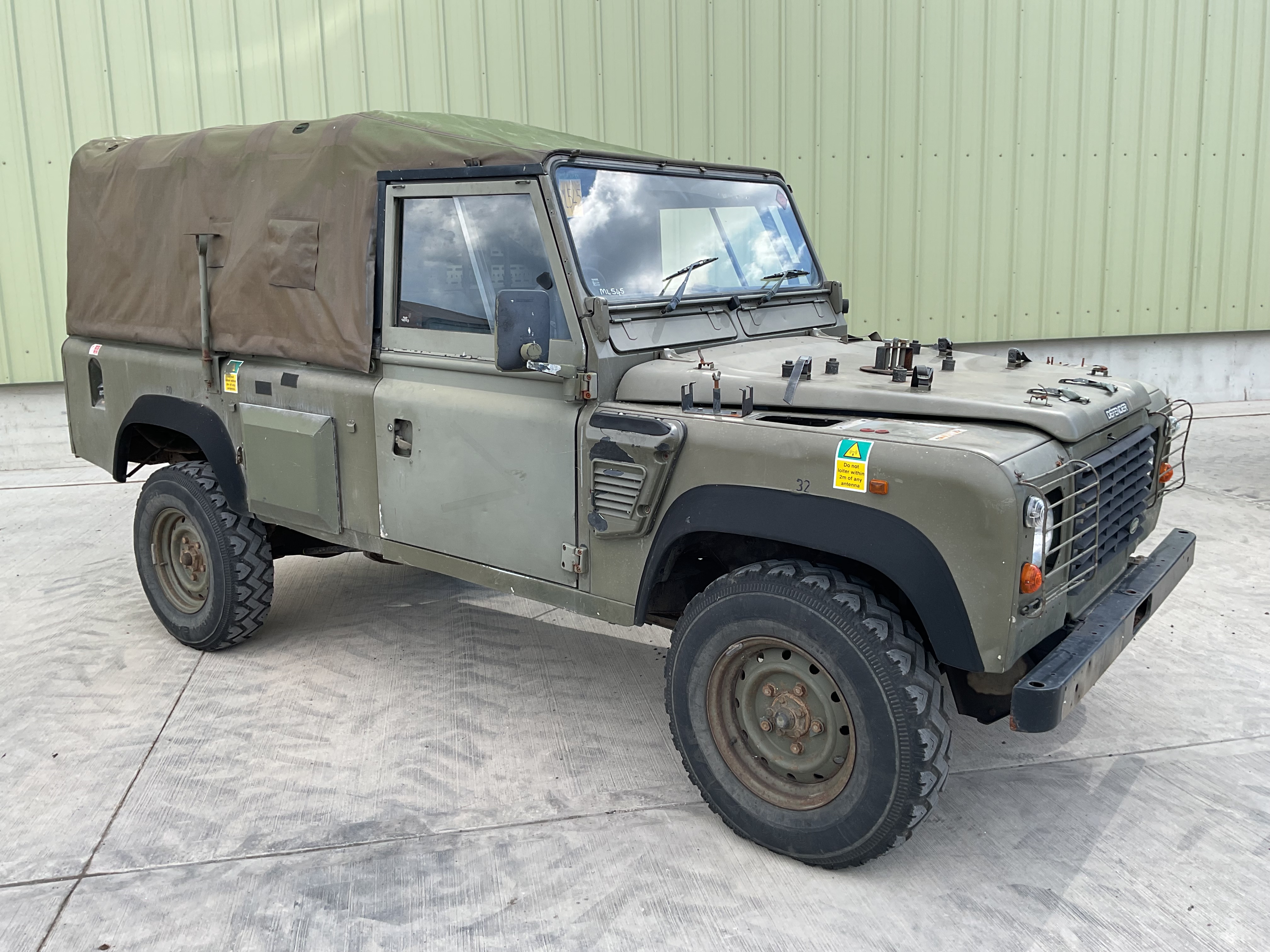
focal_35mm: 29
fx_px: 1064
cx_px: 635
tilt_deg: -10.1
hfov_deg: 61.7
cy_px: 476
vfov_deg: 48.2
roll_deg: +2.6
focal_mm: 3
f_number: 1.8
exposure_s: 1/691
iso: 16
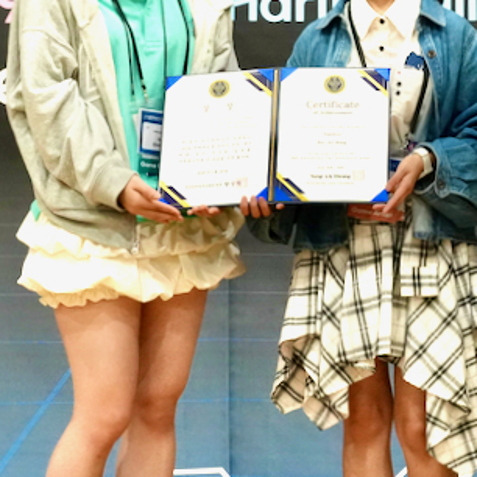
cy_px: 28
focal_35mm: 121
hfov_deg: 14.1
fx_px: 1886
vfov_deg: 14.2
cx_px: 519
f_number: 5.6
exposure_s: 1/200
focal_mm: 34
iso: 3200
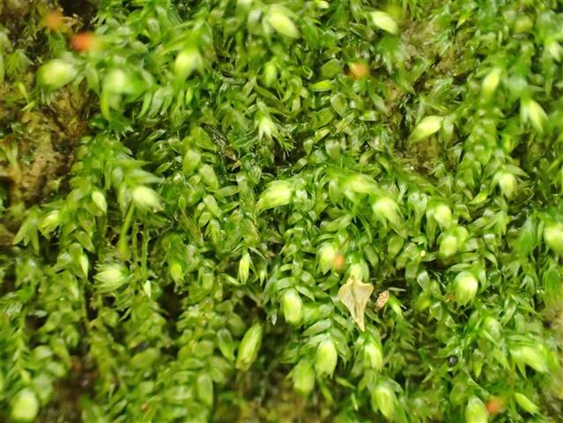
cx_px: 282
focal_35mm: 57
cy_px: 212
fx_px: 928
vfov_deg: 25.7
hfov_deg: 33.8
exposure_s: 1/50
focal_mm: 10.29
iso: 1600
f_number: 3.5
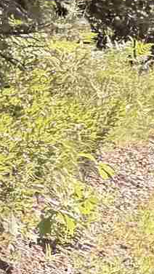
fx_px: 1677
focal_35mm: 231
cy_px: -383
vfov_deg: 8.5
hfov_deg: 5.2
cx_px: 9
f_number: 1.6
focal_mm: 5.96
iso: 64
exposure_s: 1/485
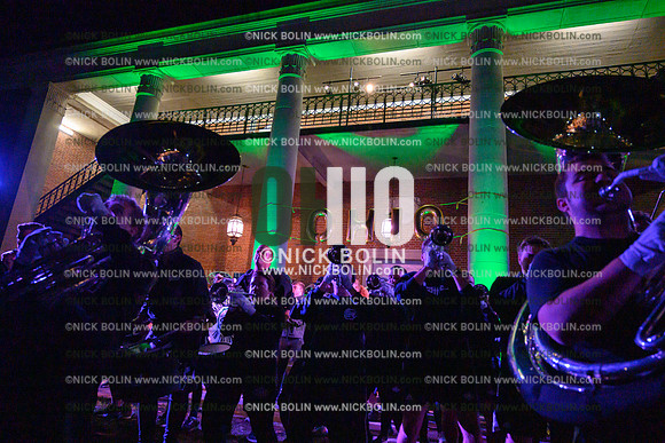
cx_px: 332
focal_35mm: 24
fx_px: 443
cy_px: 222
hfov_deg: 73.7
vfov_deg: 53.2
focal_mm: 24
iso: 12800
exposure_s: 1/500
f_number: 4
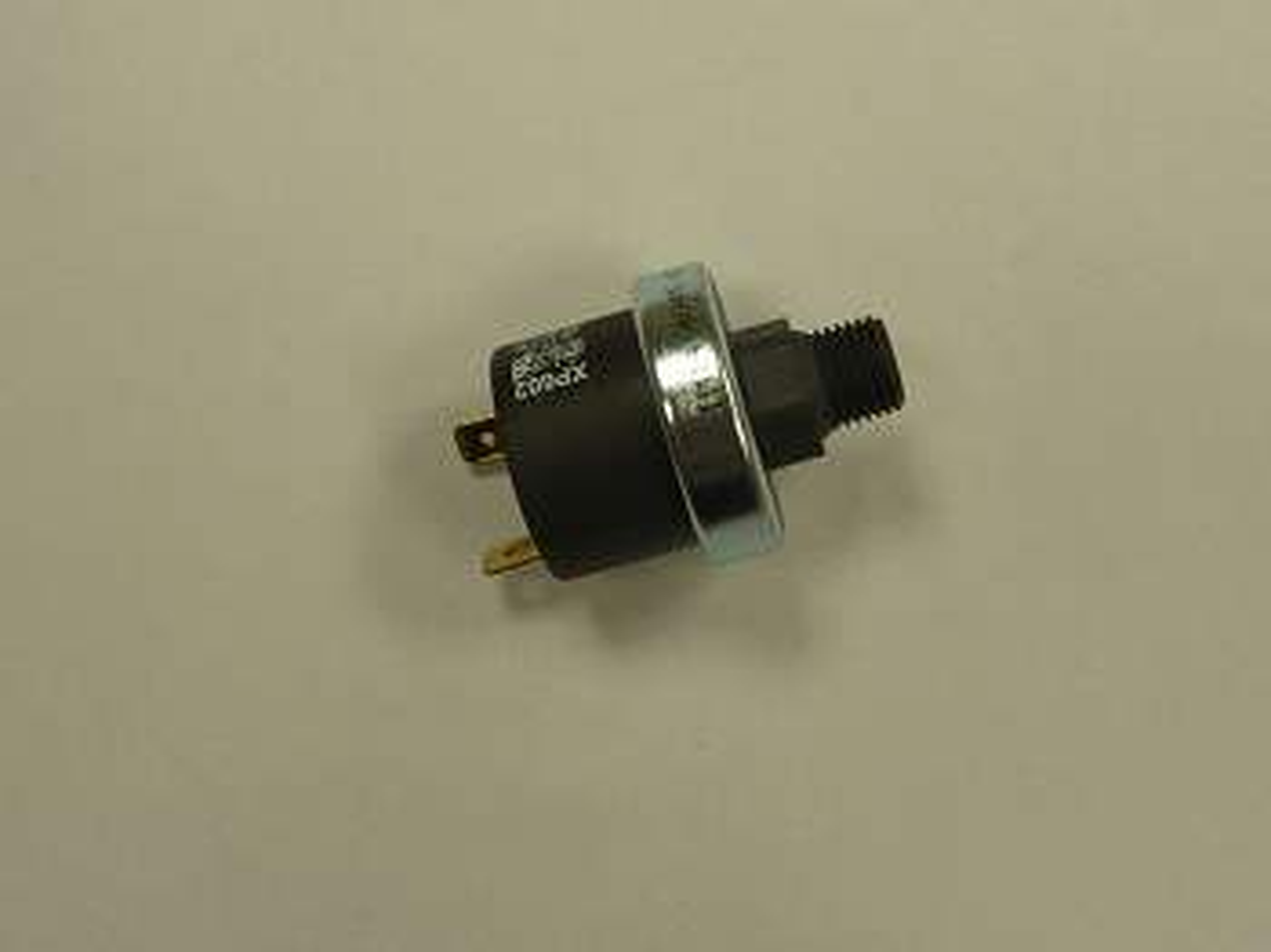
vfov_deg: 30.2
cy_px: 476
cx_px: 636
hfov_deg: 39.7
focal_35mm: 48
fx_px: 1761
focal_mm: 4.4
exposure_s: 1/40
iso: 80
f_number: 3.3
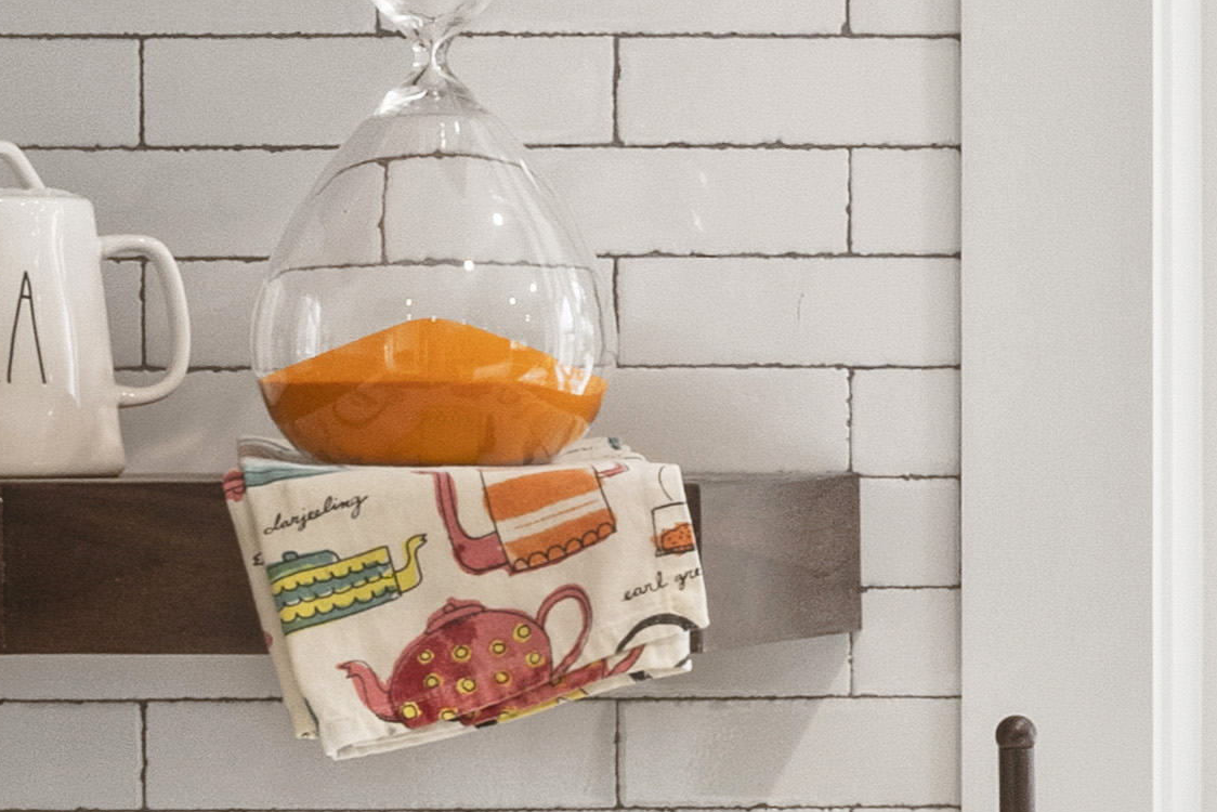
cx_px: 3347
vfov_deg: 5.3
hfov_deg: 7.3
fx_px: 8690
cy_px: 975
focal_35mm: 257
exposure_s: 1/6
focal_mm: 35
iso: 320
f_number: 16
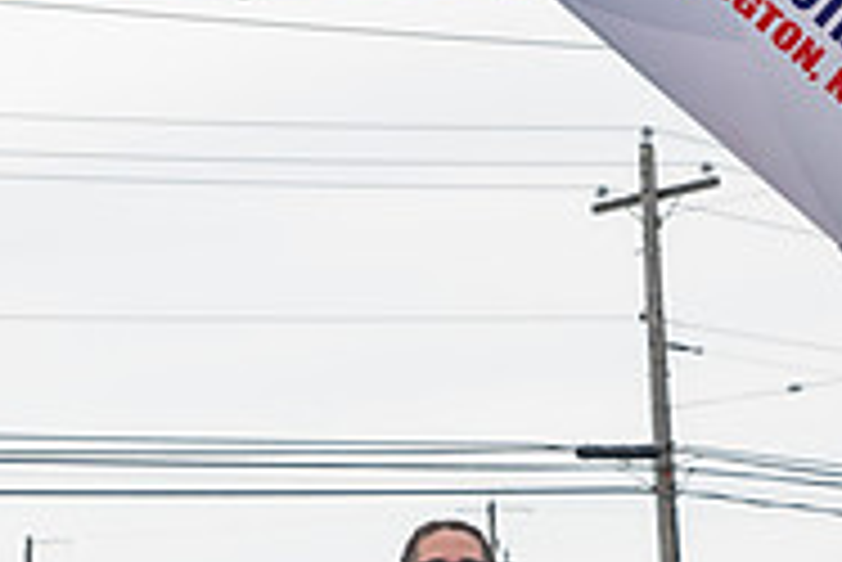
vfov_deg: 6.6
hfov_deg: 9.9
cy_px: 711
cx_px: 435
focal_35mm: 207
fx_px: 4845
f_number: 4
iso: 800
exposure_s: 1/4000
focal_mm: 56
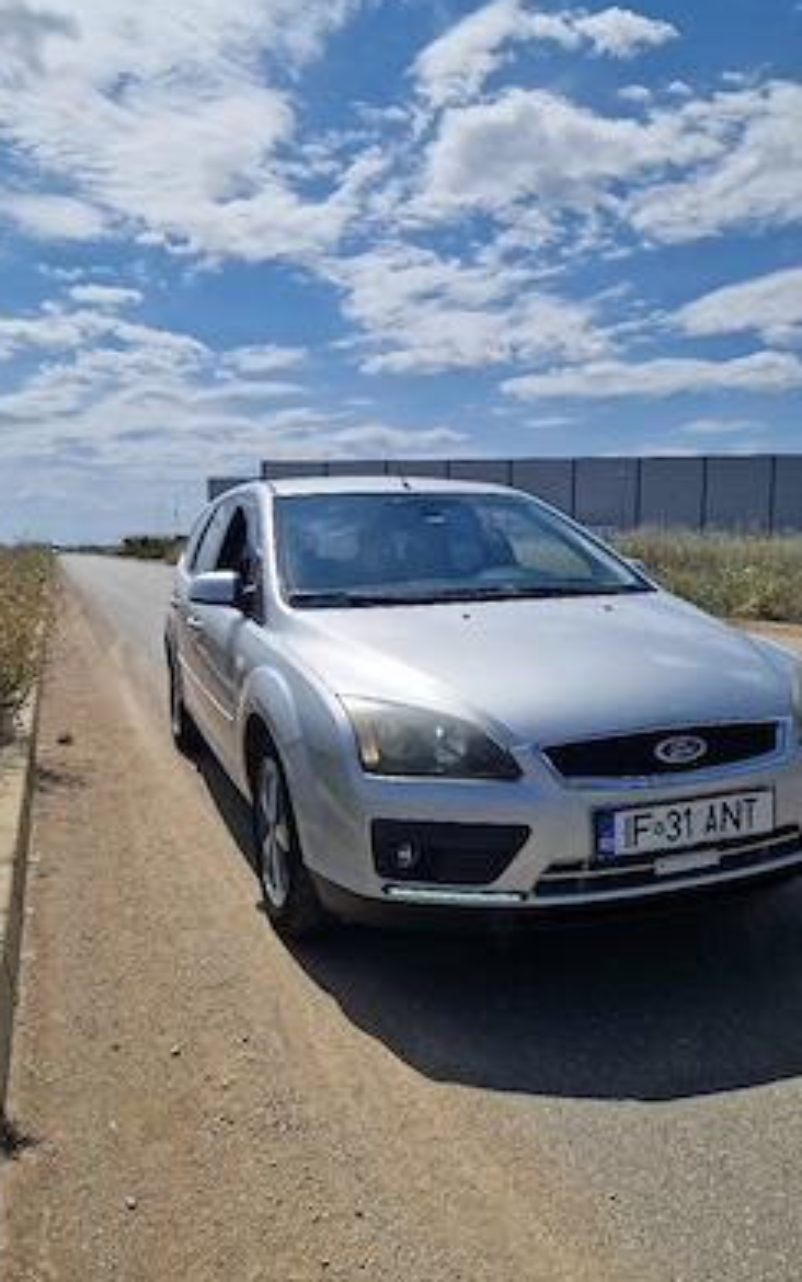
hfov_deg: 49.3
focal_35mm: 25
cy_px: 641
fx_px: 874
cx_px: 401
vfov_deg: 72.5
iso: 50
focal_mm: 5.4
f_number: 1.8
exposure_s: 1/5000
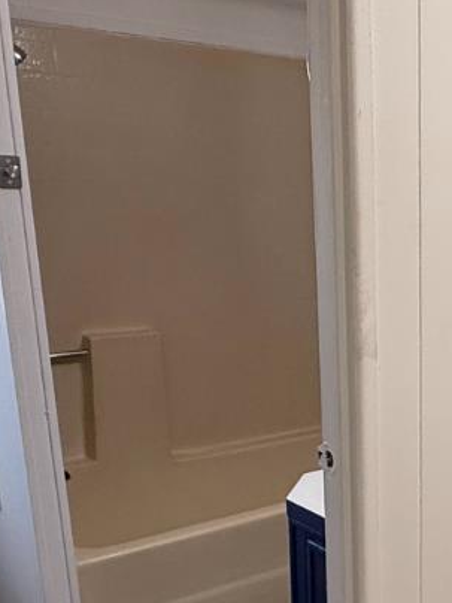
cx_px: 533
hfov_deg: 25.4
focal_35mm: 52
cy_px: 428
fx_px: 905
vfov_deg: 36.2
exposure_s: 1/120
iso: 200
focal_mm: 2.22
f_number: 2.2
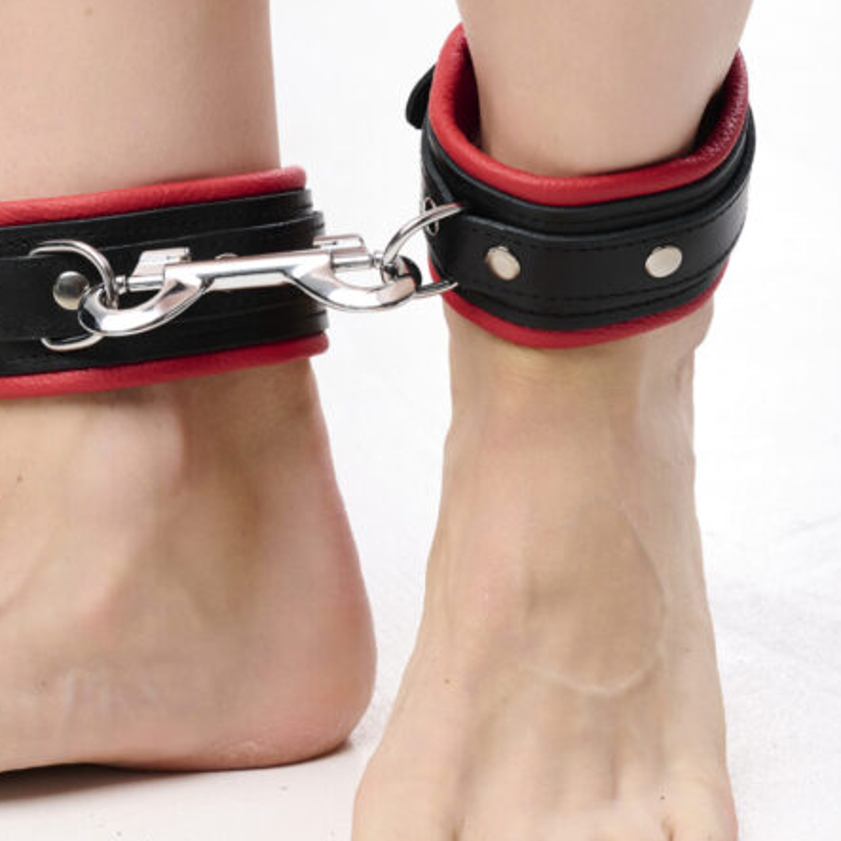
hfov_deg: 10.8
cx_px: 275
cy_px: 387
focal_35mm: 161
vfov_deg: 10.9
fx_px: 4425
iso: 100
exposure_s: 1/125
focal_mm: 70
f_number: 9
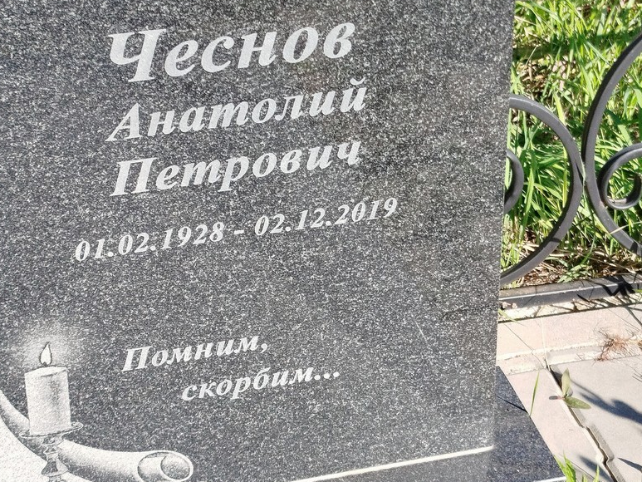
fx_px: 556
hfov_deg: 60.0
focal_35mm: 30
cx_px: 323
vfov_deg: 46.8
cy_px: 237
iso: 50
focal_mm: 5.31
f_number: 1.7
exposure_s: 1/295
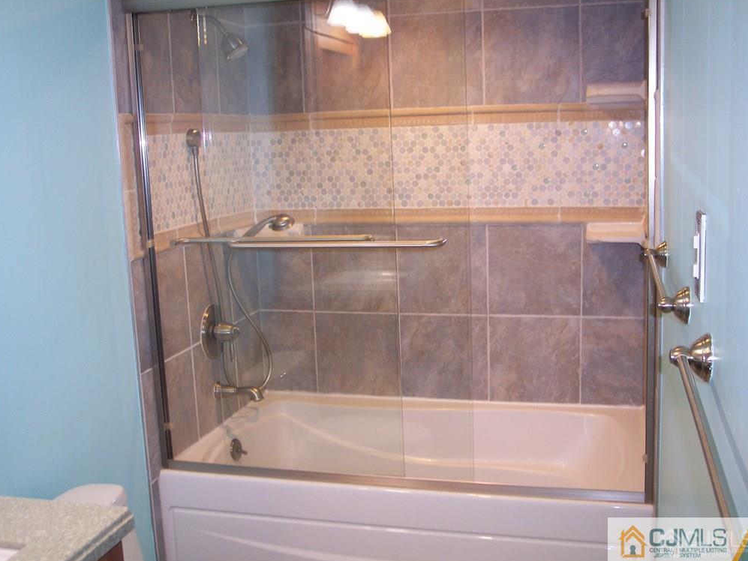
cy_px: 278
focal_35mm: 39
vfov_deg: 36.8
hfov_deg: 47.9
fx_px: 843
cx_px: 377
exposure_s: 1/30
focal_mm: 8
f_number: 2.8
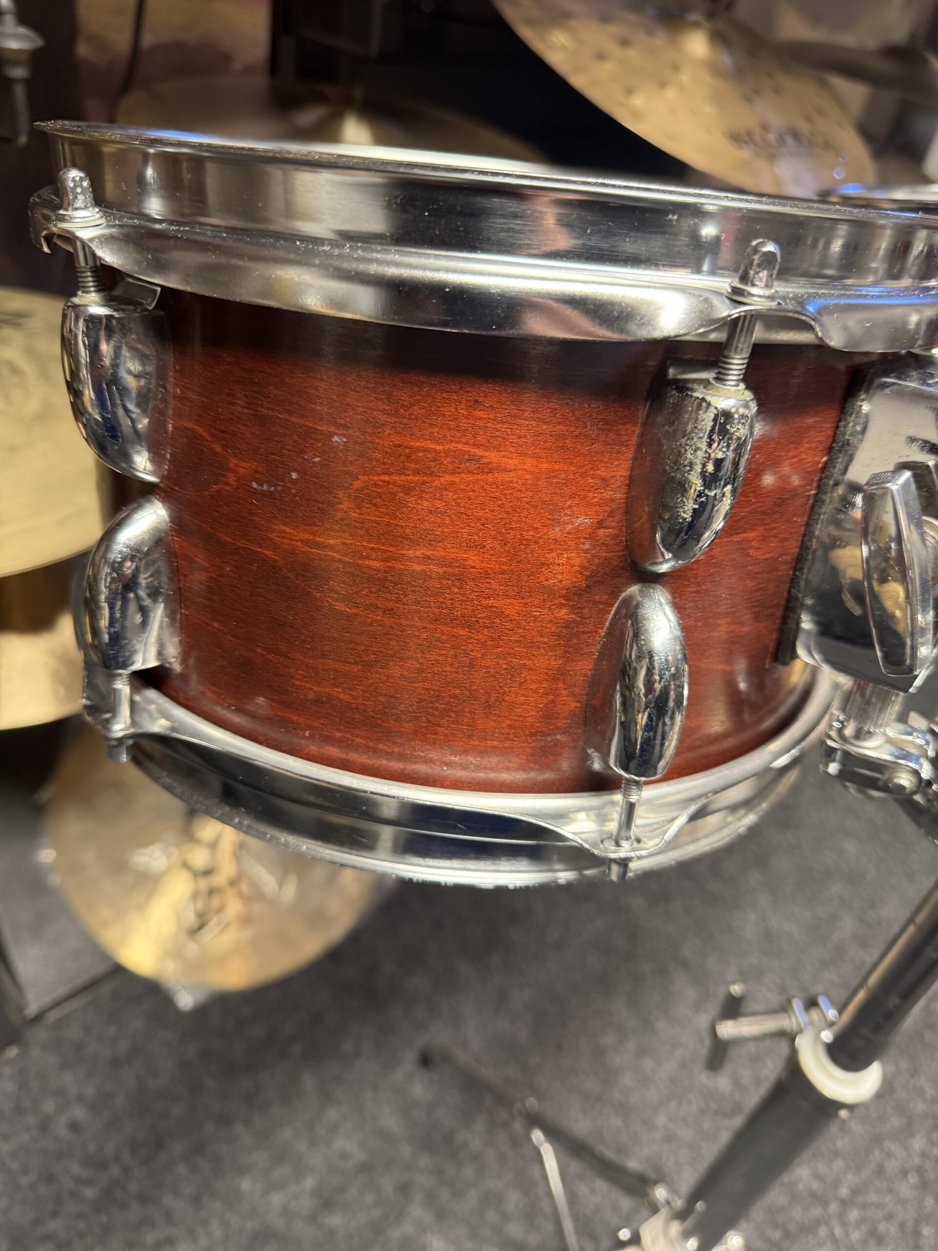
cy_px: 626
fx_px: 867
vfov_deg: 71.6
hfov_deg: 56.8
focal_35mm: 24
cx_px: 469
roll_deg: -9.3
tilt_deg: -39.1
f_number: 1.78
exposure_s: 1/50
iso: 400
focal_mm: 6.76
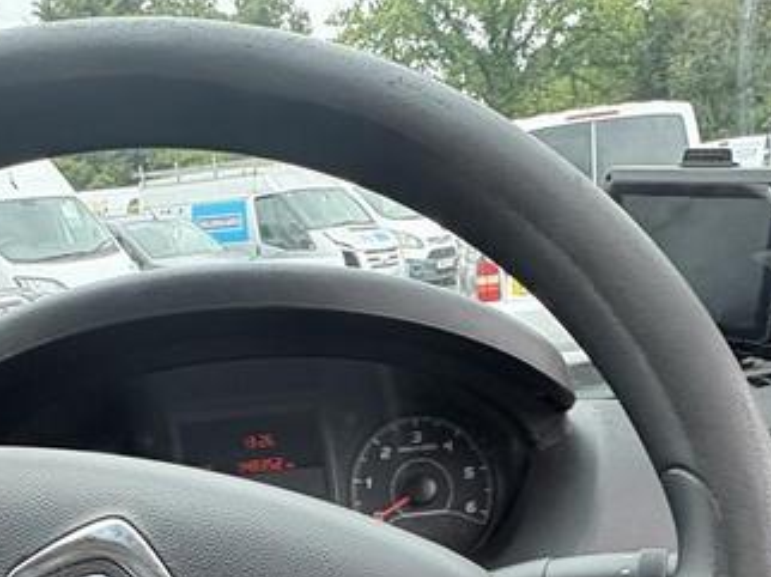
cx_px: 421
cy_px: 795
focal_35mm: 39
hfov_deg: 47.8
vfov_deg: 28.4
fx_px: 868
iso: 64
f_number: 2.2
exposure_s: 1/139
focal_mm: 2.22
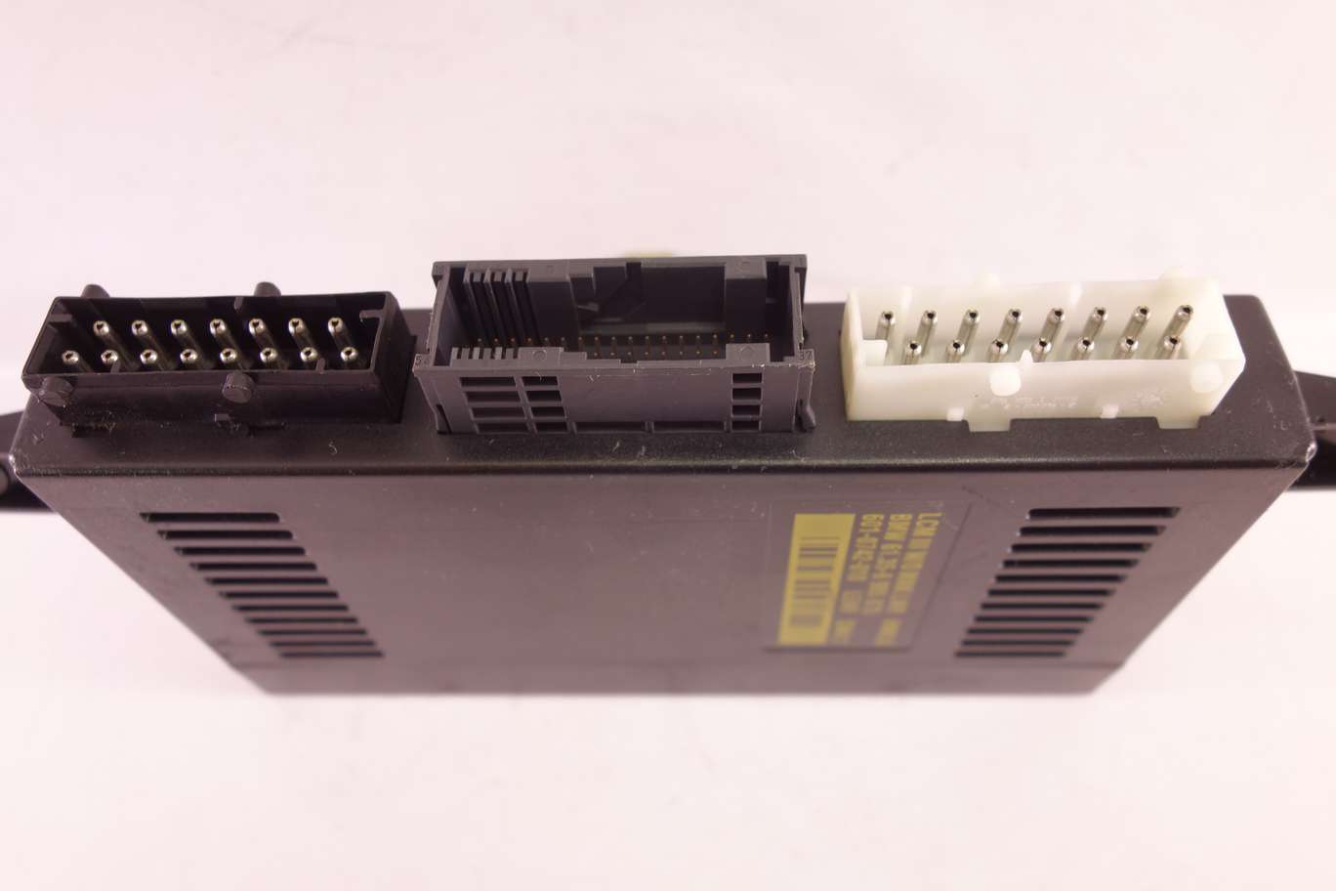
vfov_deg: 46.4
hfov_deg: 65.5
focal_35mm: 28
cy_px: 446
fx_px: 1039
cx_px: 668
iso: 200
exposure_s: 1/40
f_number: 2.8
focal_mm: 10.4
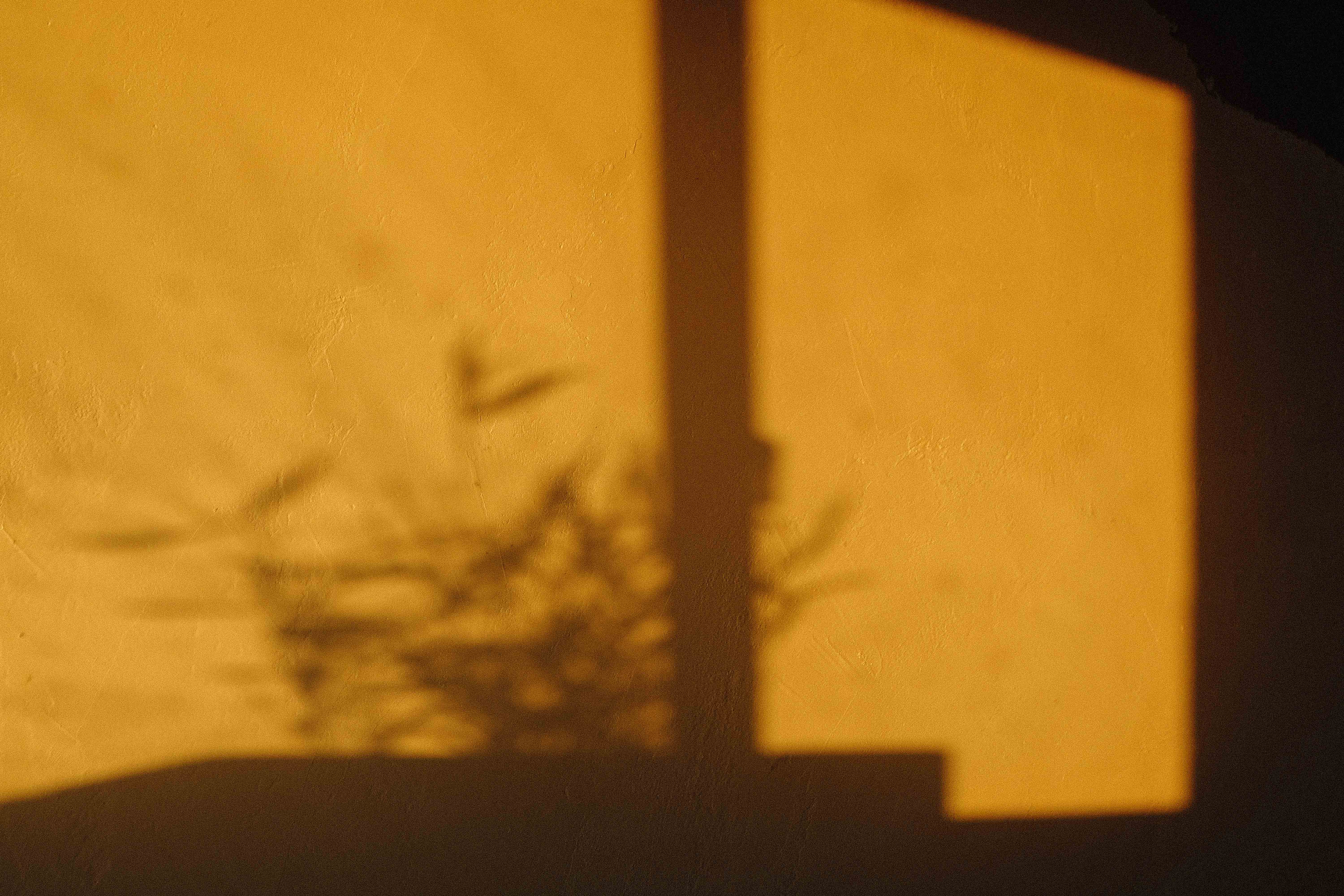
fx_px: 1904
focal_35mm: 51
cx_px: 672
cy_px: 448
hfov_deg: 38.9
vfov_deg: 26.5
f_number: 5.6
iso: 200
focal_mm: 34
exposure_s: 1/180
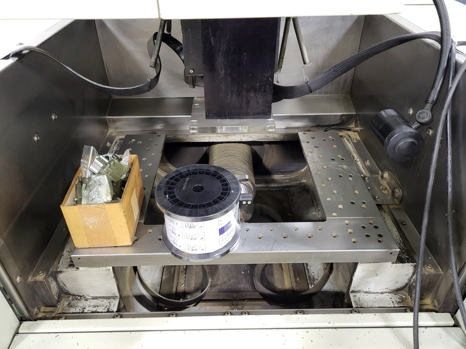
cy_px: 174
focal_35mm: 26
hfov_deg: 67.3
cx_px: 233
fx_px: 350
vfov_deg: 53.1
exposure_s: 1/40
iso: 400
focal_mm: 5.4
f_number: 1.8
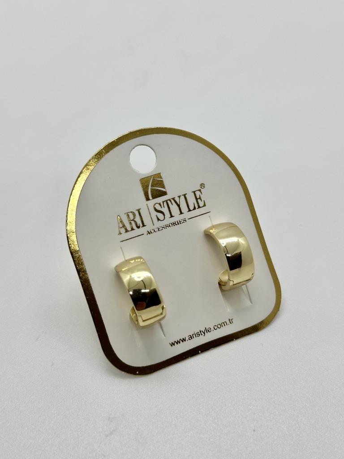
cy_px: 230
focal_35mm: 48
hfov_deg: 30.3
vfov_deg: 39.7
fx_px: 636
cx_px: 172
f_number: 1.78
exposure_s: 1/242
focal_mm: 6.86
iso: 50
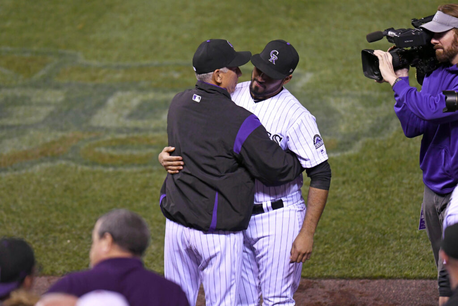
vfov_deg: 2.3
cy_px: 153
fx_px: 7634
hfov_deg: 3.4
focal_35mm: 600
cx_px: 229
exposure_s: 1/2500
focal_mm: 400
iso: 2500
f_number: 3.2
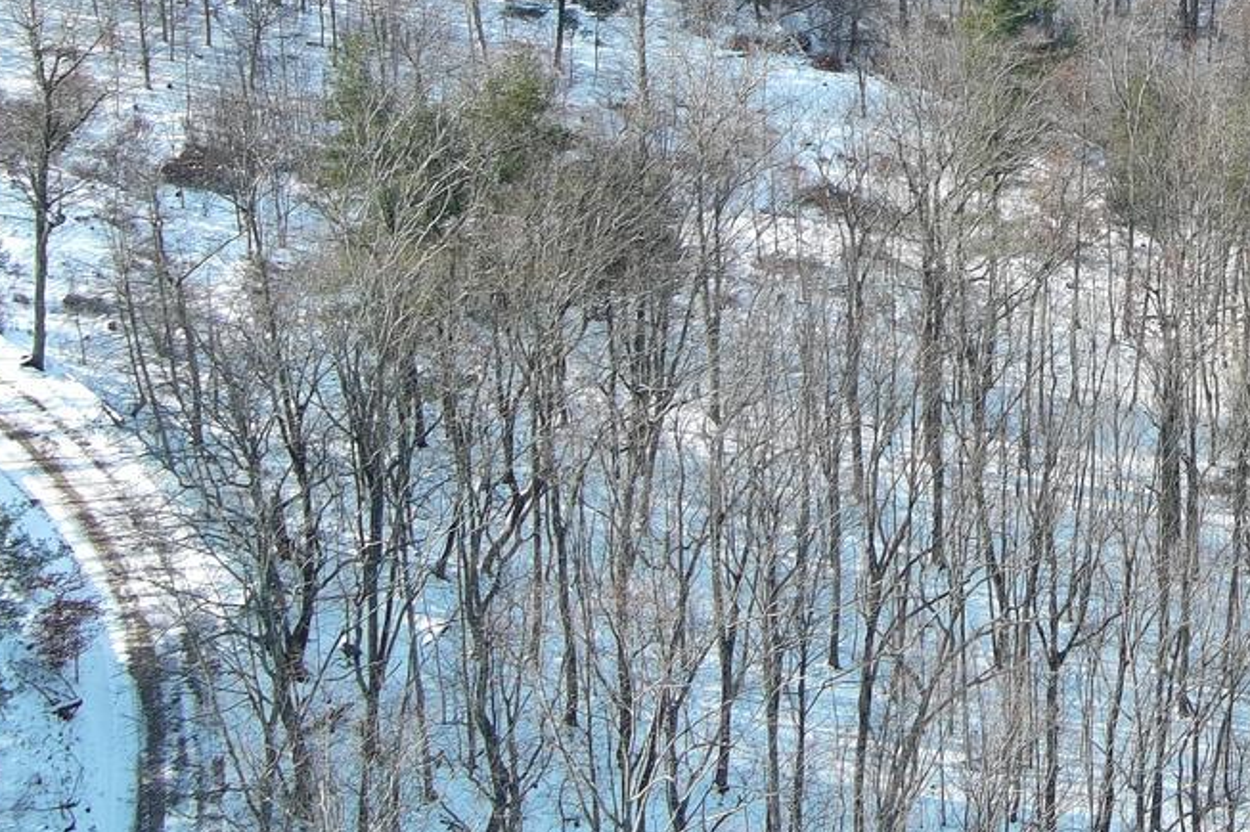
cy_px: -269
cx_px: 1533
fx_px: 3159
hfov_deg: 20.8
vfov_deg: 14.4
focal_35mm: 91
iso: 100
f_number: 2.8
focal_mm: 10.57
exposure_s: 1/364
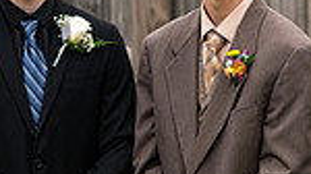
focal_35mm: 267
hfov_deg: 8.1
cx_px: 172
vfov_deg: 4.5
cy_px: 236
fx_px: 2199
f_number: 3.5
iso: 400
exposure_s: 1/1000
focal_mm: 85
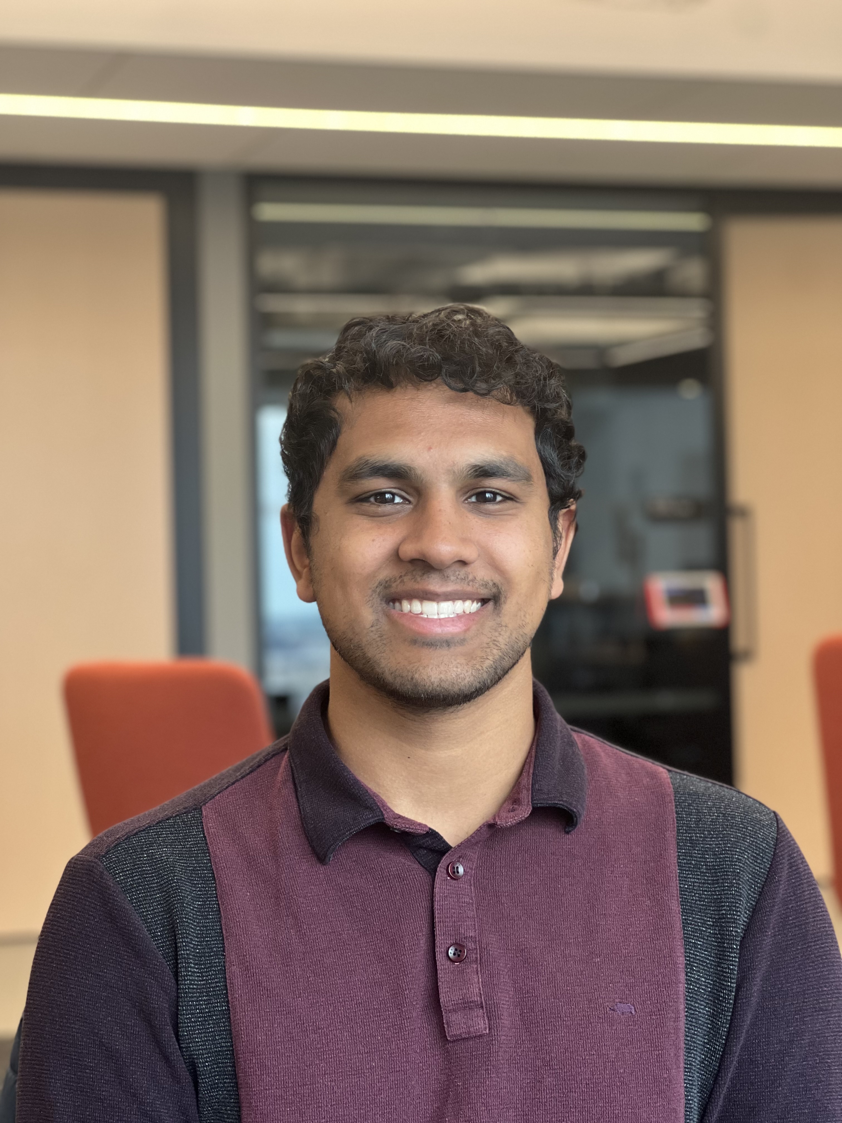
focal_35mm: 77
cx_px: 421
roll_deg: +1.9
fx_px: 2497
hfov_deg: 19.1
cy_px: 562
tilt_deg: +2.6
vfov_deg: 25.3
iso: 125
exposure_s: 1/40
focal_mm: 9
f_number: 2.8
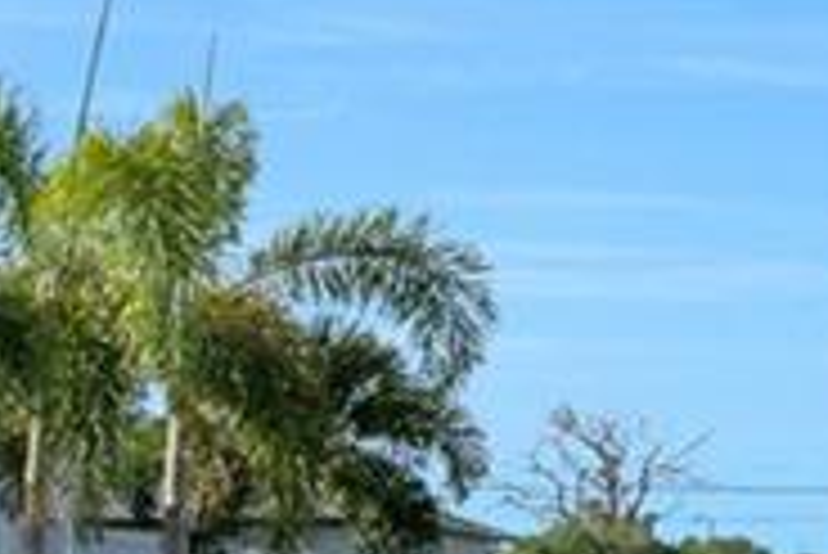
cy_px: 288
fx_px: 2302
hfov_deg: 14.3
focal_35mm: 100
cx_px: -1120
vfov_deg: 13.7
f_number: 8
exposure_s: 1/400
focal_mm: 12
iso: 100
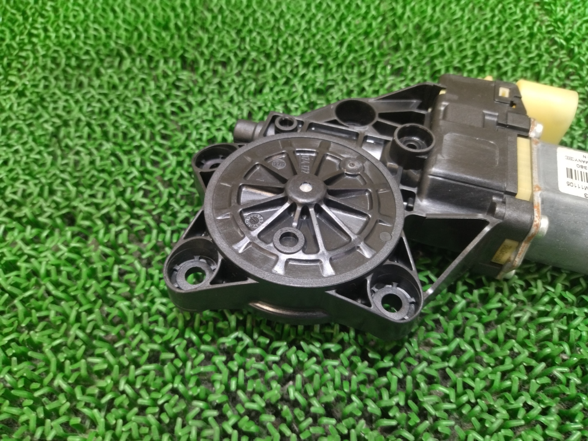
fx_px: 459
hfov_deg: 65.3
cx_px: 294
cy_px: 220
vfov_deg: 51.4
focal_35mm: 27
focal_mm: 4.74
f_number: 1.79
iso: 141
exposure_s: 1/33
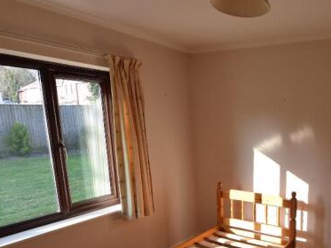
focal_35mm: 28
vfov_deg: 48.2
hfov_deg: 58.1
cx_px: 272
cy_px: 184
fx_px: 266
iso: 400
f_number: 6.3
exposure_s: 1/160
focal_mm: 11
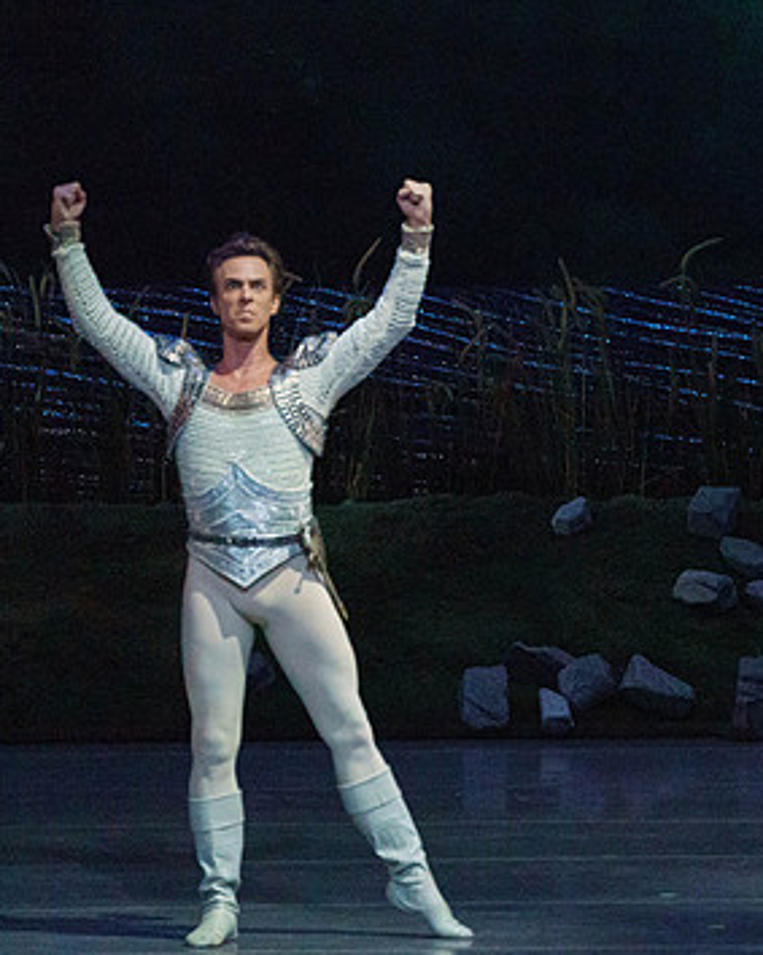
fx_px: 14741
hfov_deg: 3.0
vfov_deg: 3.7
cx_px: 631
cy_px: 473
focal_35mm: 522
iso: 8000
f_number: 5.6
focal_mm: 339
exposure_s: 1/320
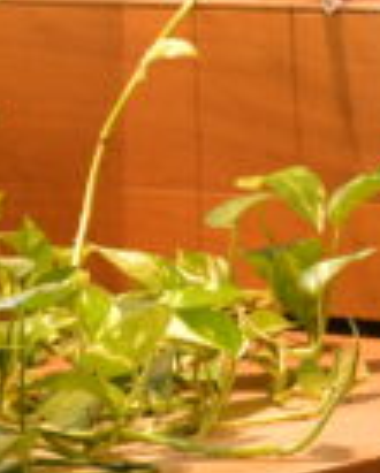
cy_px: -129
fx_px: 4909
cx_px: 1316
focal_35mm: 350
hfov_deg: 4.2
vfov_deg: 5.5
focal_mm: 50
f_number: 5.6
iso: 800
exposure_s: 1/80
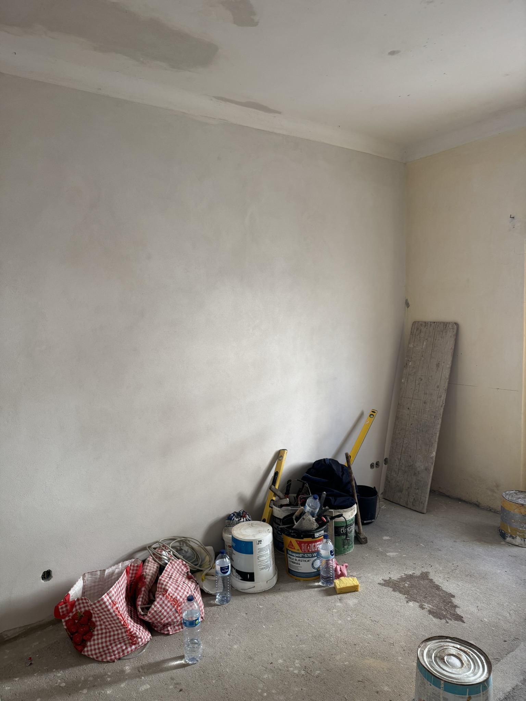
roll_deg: +1.9
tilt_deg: -4.6
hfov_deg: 56.8
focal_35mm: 24
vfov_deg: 71.6
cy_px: 350
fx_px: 486
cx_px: 263
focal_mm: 6.76
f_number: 1.78
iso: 160
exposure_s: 1/121
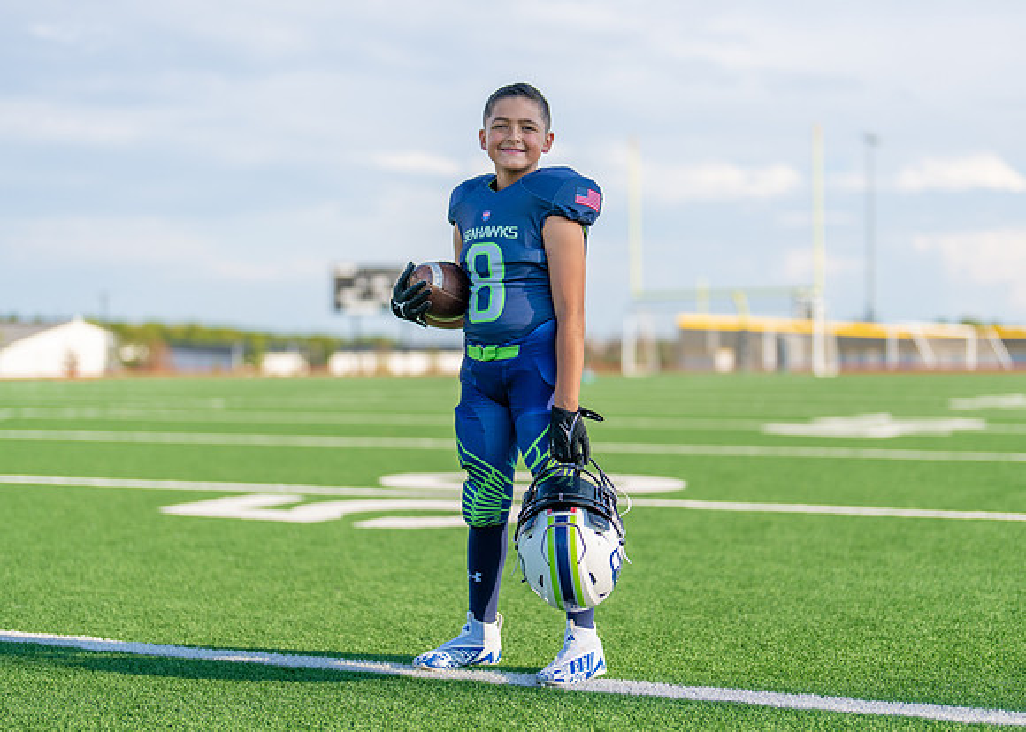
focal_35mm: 61
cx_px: 546
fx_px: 1777
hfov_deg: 32.2
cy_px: 367
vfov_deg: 23.3
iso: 100
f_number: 1.2
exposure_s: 1/4000
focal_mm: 50
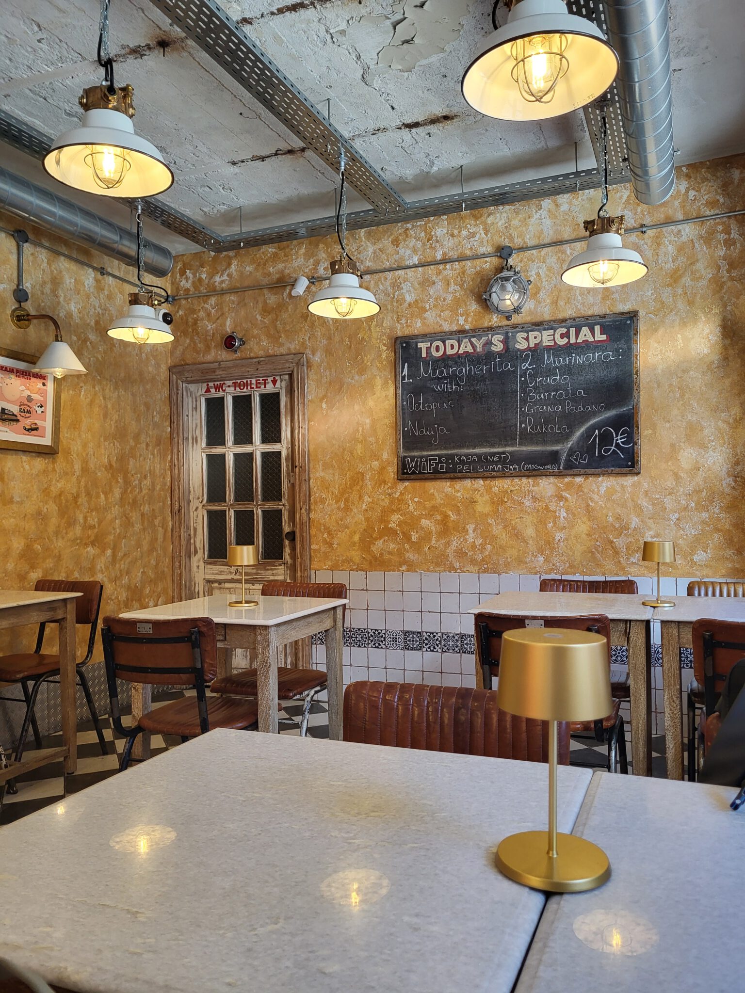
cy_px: 496
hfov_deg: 53.1
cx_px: 372
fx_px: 746
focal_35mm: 26
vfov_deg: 67.3
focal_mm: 5.4
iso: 200
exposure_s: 1/100
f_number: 1.8
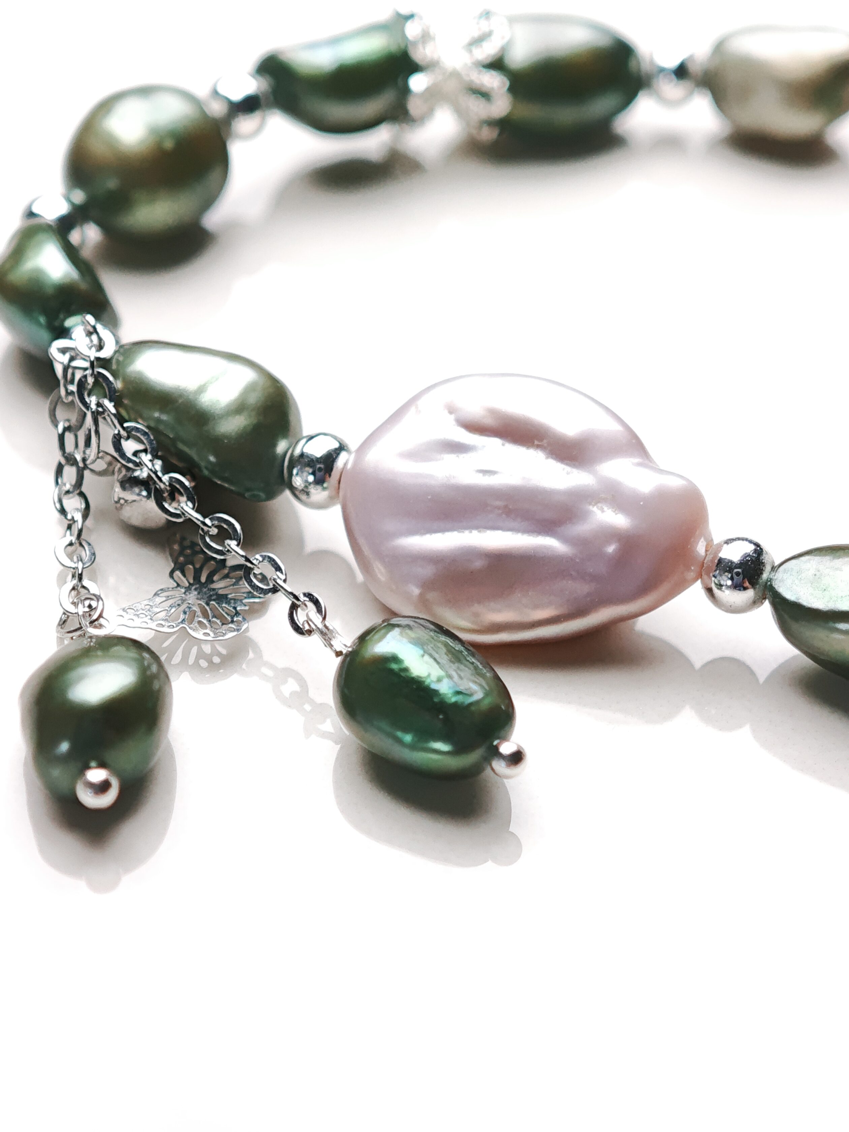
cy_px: 566
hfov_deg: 15.4
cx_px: 424
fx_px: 3139
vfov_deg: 20.4
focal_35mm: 96
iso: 100
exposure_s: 1/542
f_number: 1.8
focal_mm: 11.5
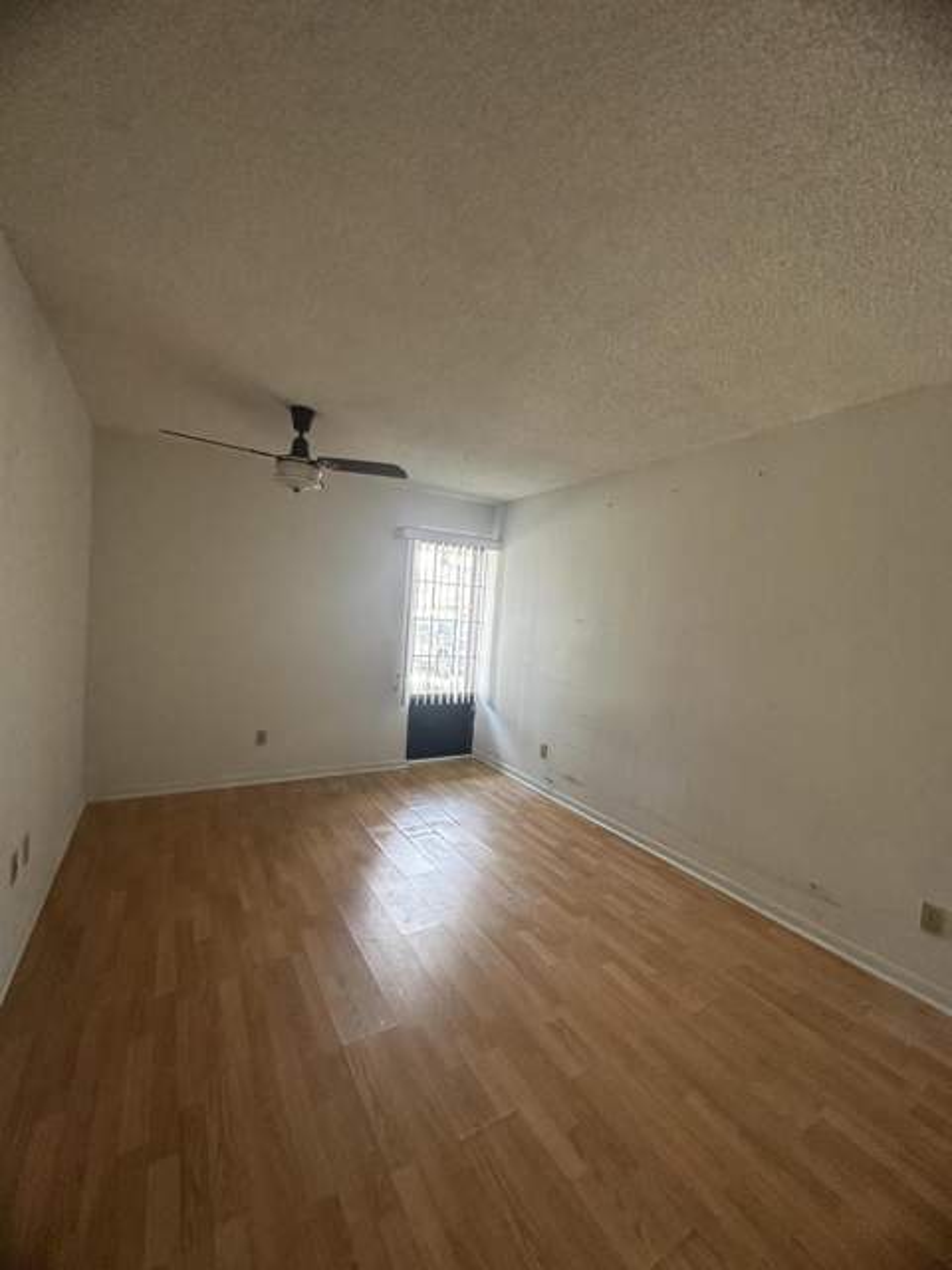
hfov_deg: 85.7
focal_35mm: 14
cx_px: 476
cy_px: 635
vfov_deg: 102.1
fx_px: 513
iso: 200
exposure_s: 1/99
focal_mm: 2.22
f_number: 2.2
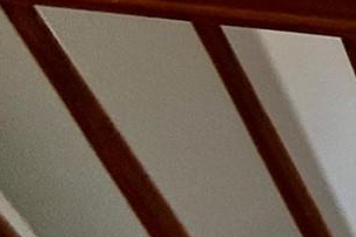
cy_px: -180
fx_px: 761
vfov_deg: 15.4
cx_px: 759
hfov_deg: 17.0
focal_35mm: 77
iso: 500
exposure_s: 1/120
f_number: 2.2
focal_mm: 2.22
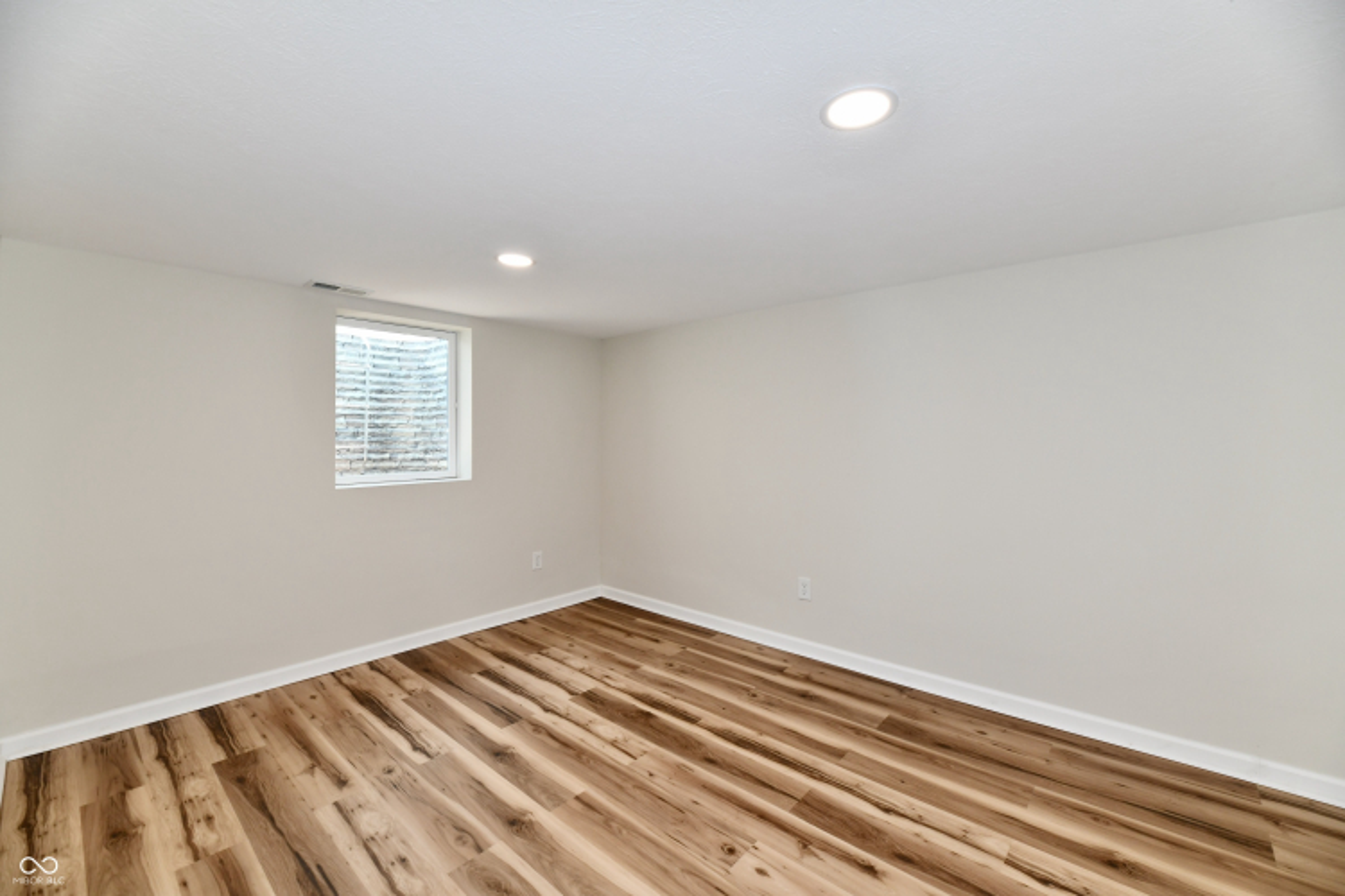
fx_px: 523
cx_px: 672
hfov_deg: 104.3
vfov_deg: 81.2
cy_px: 448
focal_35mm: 14
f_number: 6.3
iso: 640
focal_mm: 14
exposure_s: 1/60
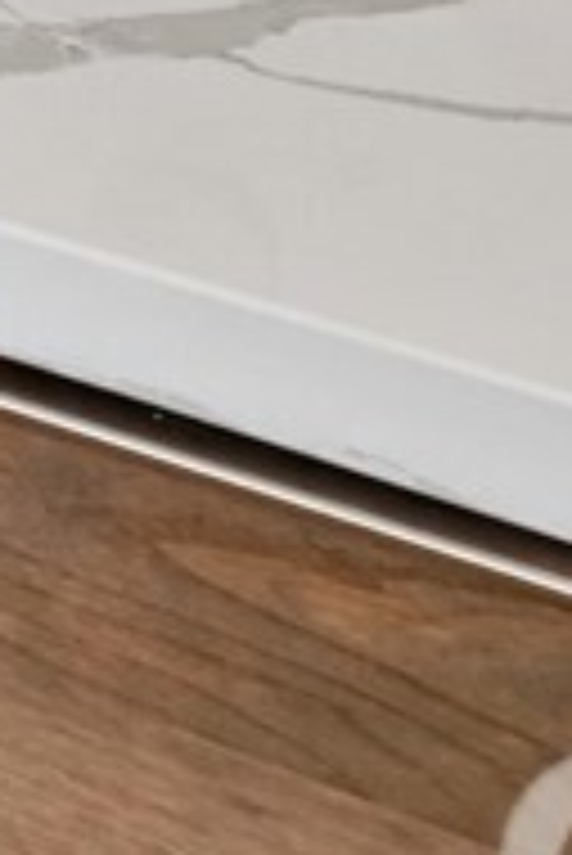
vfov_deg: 10.9
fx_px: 3402
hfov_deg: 6.2
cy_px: -1510
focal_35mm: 143
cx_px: -2223
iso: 400
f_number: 8
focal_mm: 16
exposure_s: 1/13
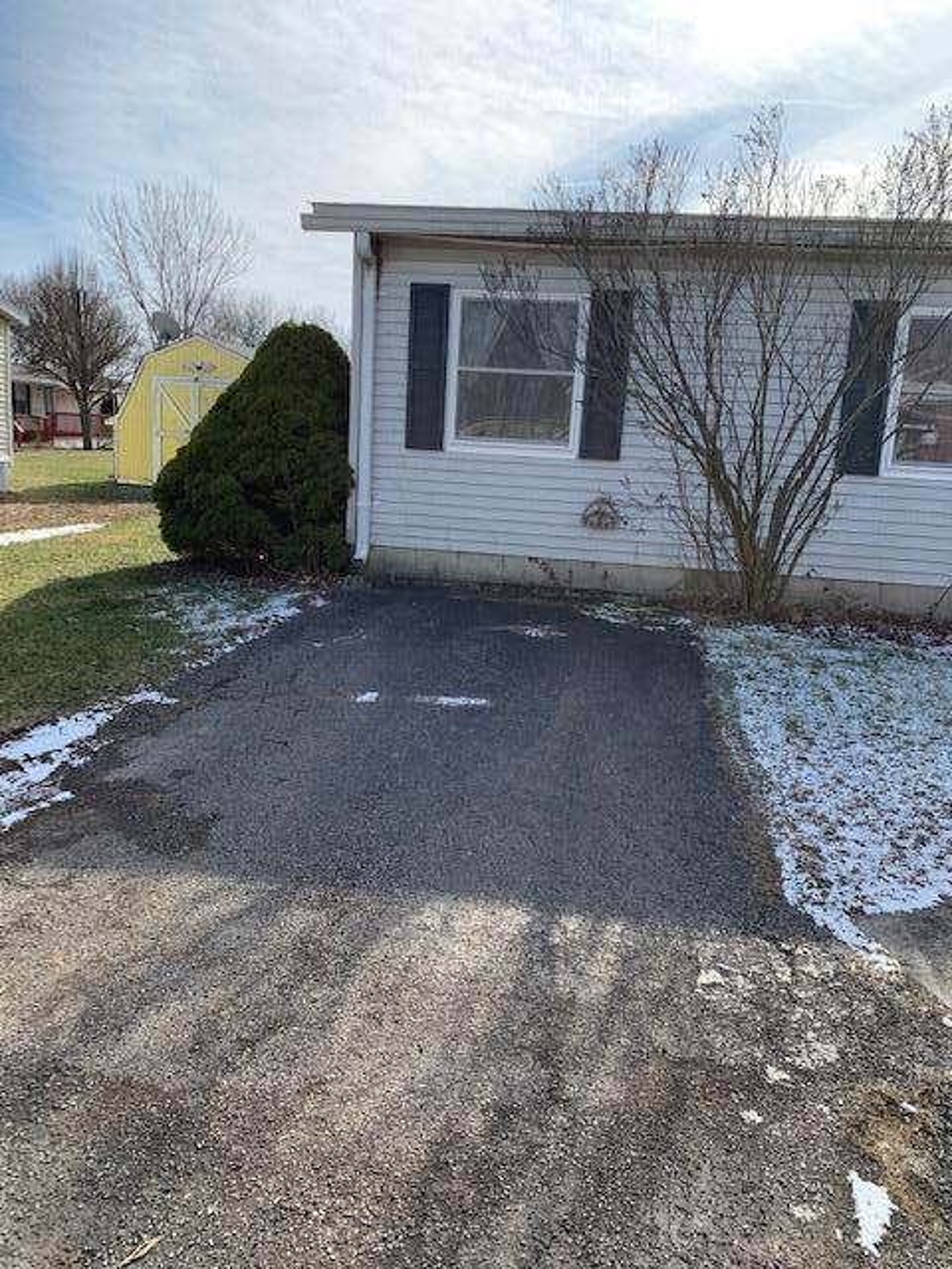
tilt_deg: -11.5
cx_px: 476
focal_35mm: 26
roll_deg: -2.6
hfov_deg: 53.1
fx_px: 953
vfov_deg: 67.3
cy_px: 634
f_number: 1.8
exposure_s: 1/1235
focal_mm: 4.25
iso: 25
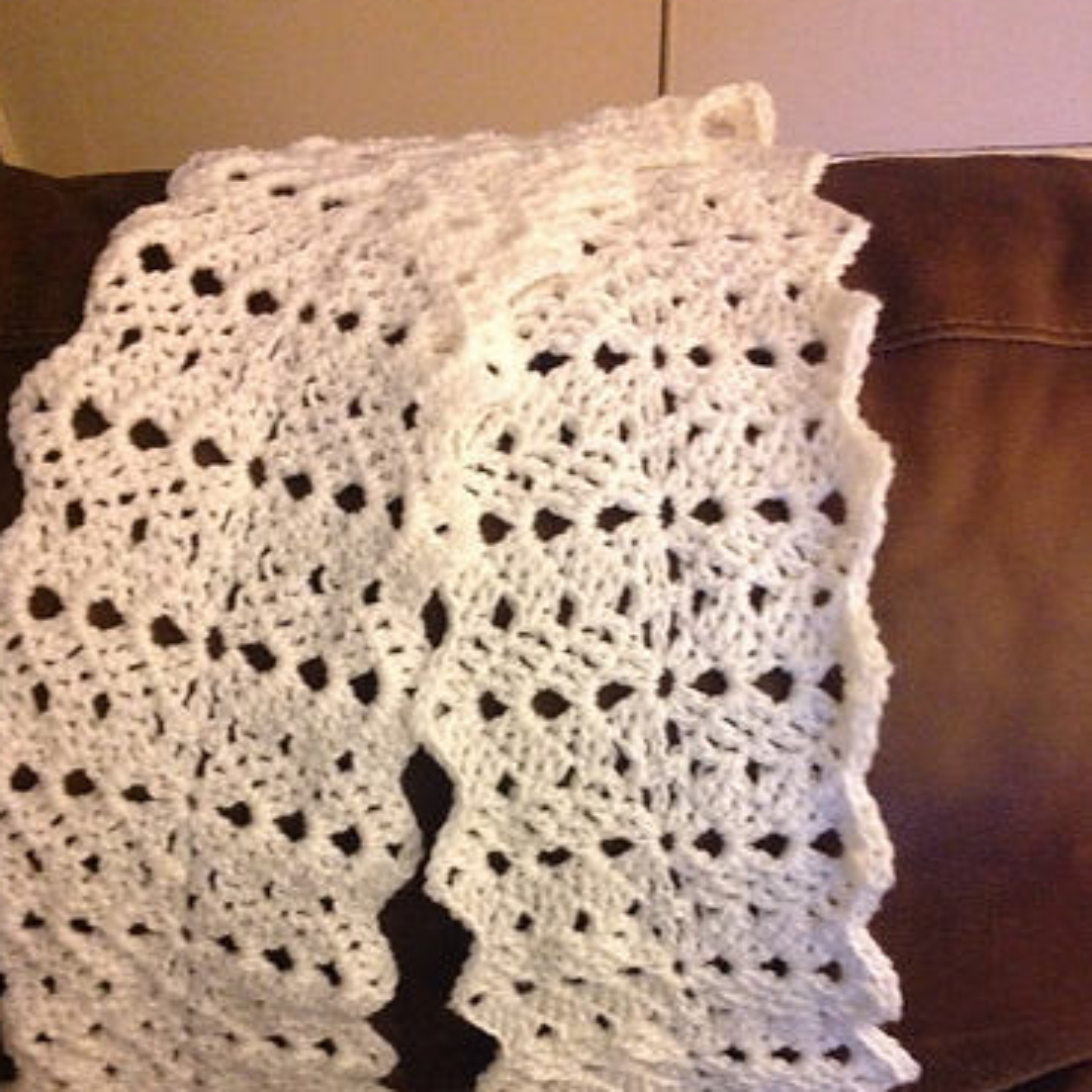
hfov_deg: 40.0
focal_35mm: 42
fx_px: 1499
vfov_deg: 39.7
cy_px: 697
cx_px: 542
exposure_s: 1/15
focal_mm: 4.28
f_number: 2.4
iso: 500
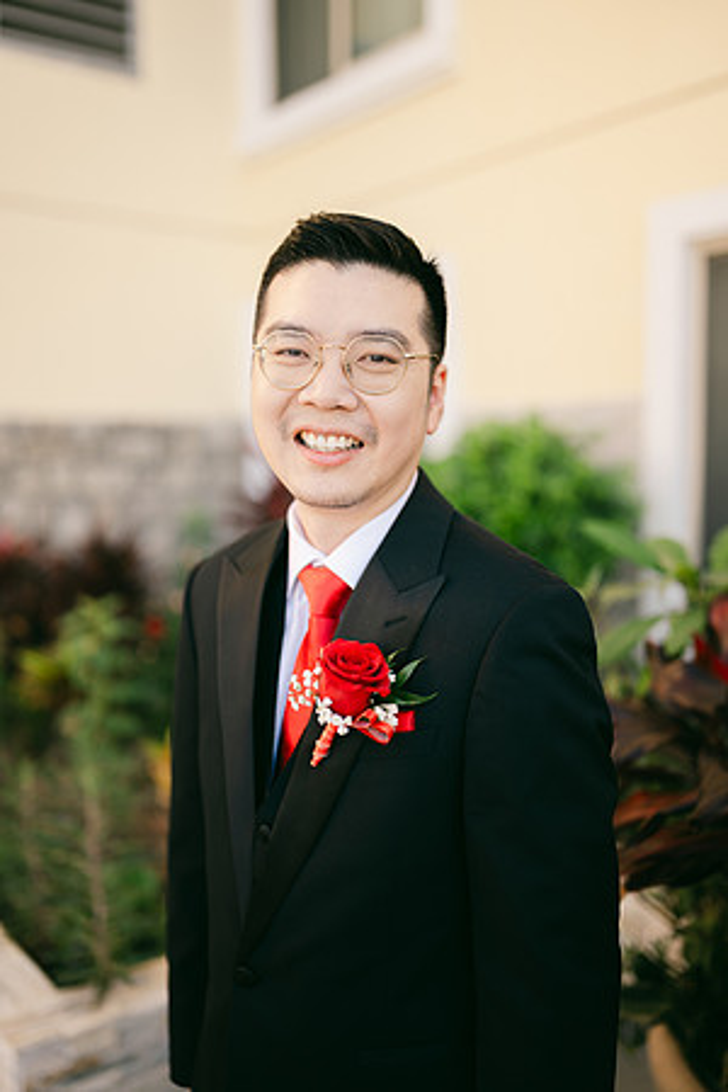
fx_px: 1062
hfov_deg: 37.9
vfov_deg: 54.4
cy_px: 546
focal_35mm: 35
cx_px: 364
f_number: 1.2
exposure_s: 1/800
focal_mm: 35
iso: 64
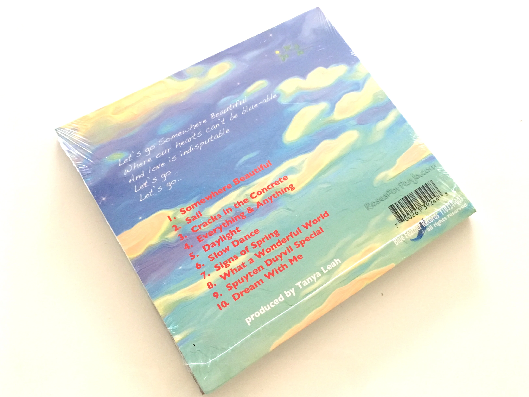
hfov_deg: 60.0
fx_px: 458
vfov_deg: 46.8
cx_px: 259
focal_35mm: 30
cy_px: 197
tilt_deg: -68.3
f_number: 2.2
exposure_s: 1/30
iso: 200
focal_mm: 4.15
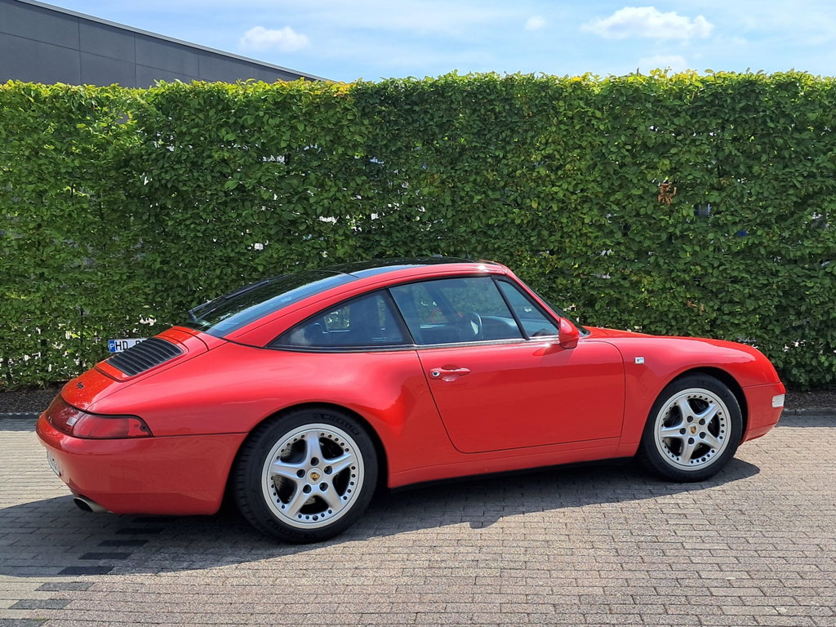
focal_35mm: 27
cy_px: 314
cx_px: 418
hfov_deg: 65.3
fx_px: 652
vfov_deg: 51.4
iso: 50
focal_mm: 4
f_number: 1.8
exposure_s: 1/769
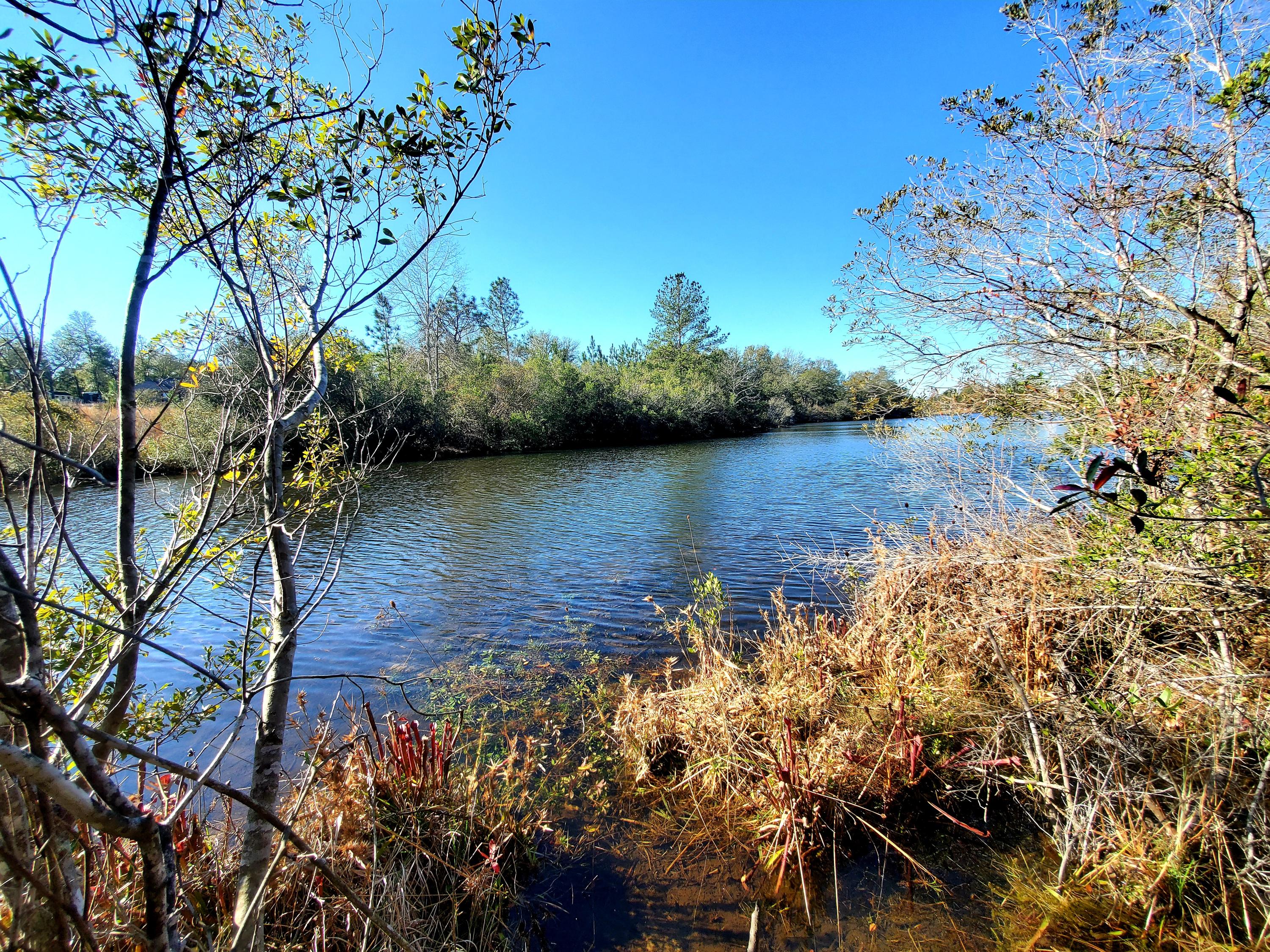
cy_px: 476
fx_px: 477
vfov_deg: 89.9
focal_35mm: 13
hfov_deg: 106.2
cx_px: 635
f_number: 2.2
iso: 50
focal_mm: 1.8
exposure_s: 1/526
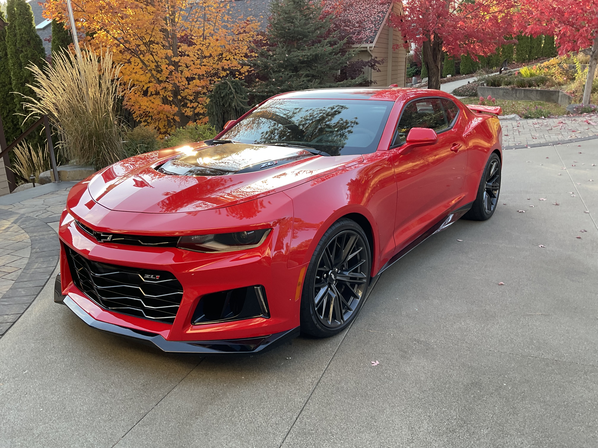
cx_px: 299
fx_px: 501
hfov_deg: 61.7
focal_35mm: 29
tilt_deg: -16.7
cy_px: 224
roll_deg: +0.7
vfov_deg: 48.2
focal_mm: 3
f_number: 1.8
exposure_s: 1/122
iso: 25
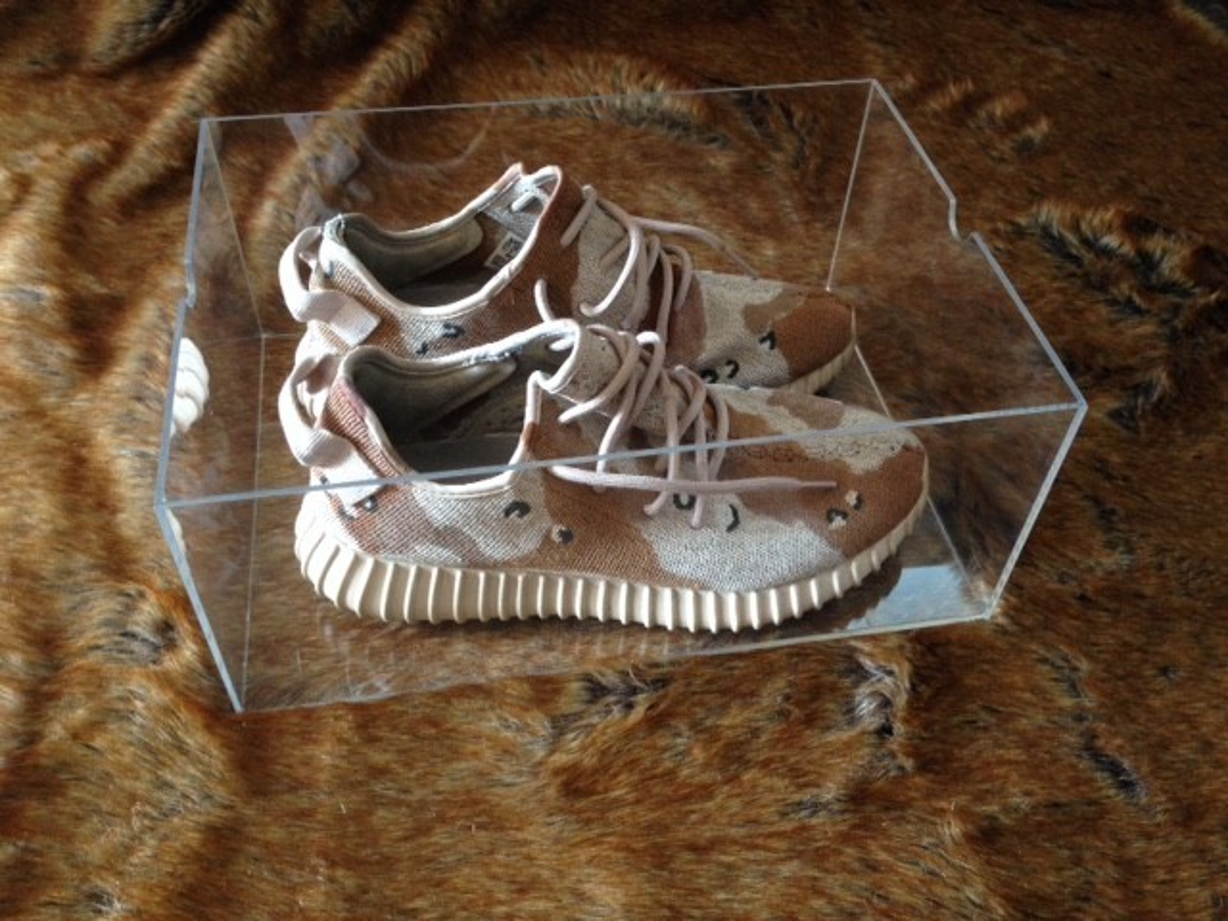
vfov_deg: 42.9
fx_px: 1171
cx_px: 614
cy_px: 460
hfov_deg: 55.4
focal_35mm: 33
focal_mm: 4.12
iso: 100
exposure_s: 1/20
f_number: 2.4
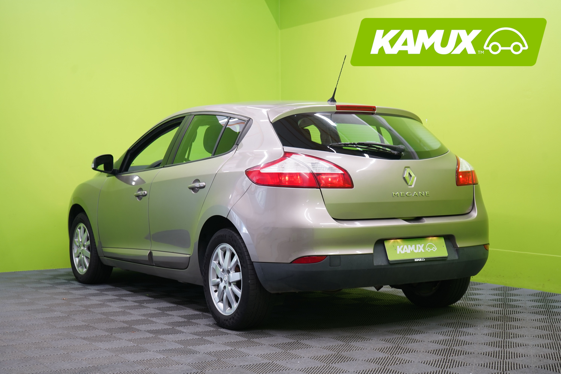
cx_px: 280
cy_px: 187
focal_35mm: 56
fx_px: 873
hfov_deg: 35.6
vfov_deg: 24.2
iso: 400
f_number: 5
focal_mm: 56
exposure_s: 1/25
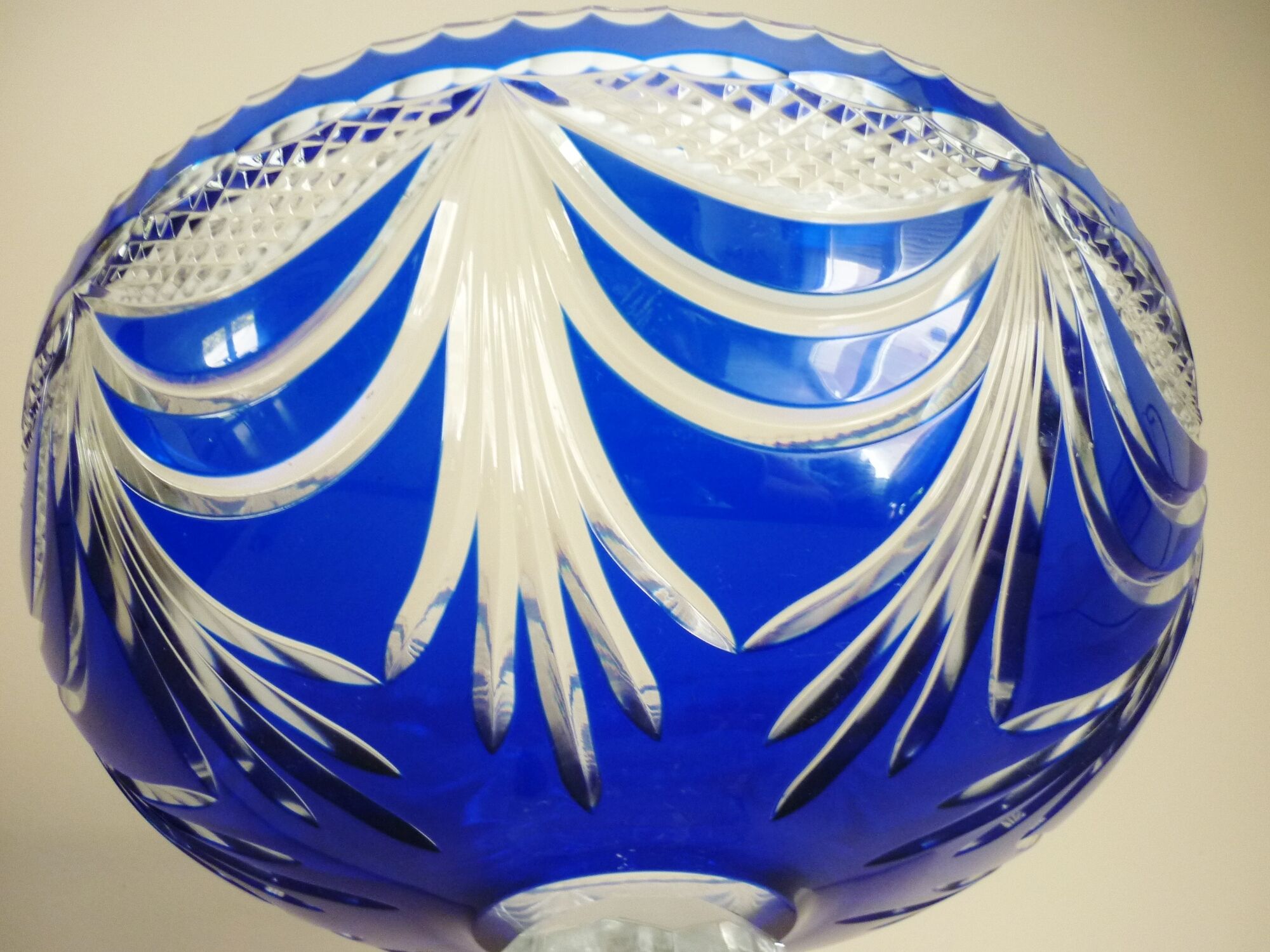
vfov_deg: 42.9
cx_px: 635
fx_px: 1211
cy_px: 476
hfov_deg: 55.4
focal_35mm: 33
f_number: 2.8
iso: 250
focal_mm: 5.5
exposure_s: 1/30
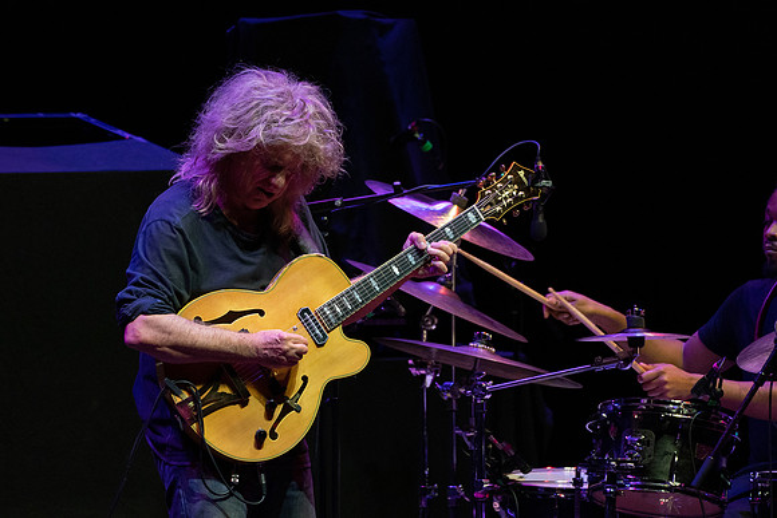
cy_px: 261
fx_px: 10253
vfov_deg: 2.9
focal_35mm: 475
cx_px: 316
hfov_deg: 4.3
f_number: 7.1
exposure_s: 1/320
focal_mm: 400
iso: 3200
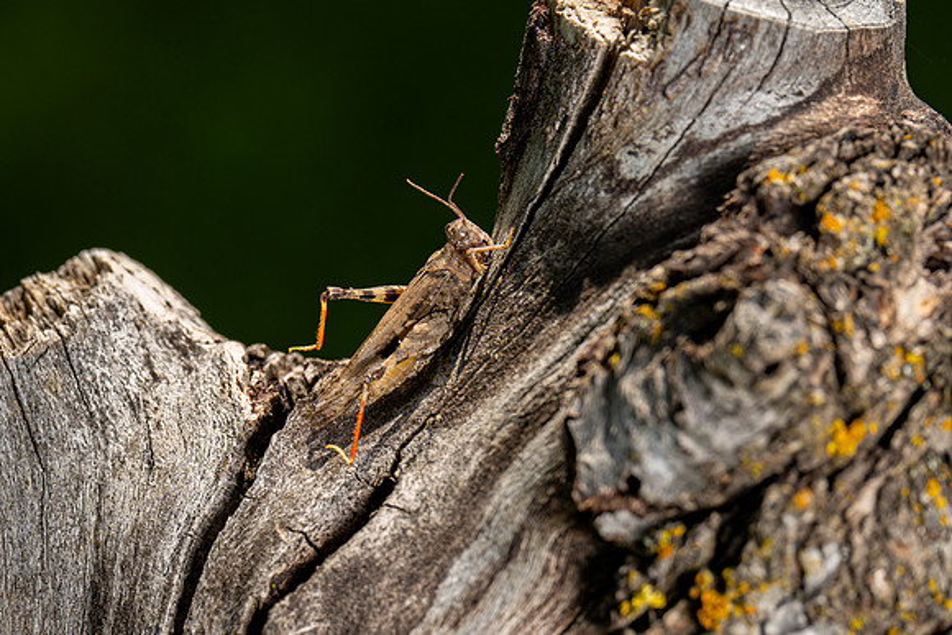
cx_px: 656
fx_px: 10213
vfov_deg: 3.6
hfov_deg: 5.3
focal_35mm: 386
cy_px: 414
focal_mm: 180
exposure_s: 1/250
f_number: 8
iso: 80
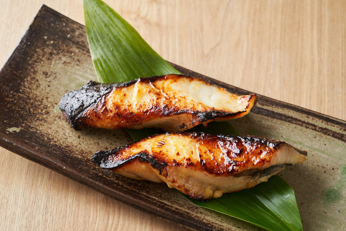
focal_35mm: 90
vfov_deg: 15.2
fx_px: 865
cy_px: 116
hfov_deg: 22.6
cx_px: 173
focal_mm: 90
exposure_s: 1/125
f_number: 8
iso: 100
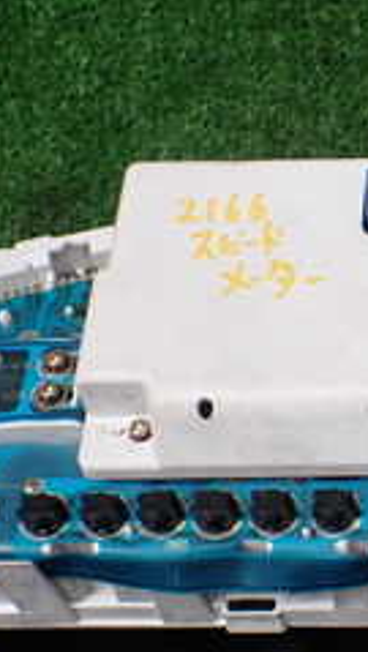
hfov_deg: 14.2
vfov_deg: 25.9
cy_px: 371
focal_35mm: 82
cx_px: 480
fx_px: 1418
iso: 125
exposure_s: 1/125
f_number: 2.3
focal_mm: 5.4
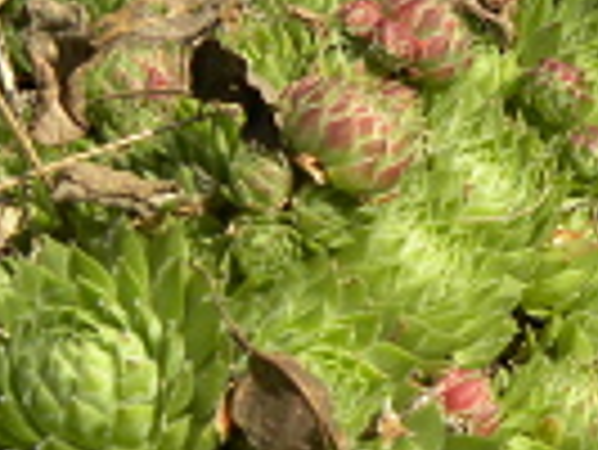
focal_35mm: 94
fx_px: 1625
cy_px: 405
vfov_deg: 15.6
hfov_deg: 19.7
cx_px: 706
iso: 64
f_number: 3.5
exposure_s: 1/320
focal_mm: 4.6
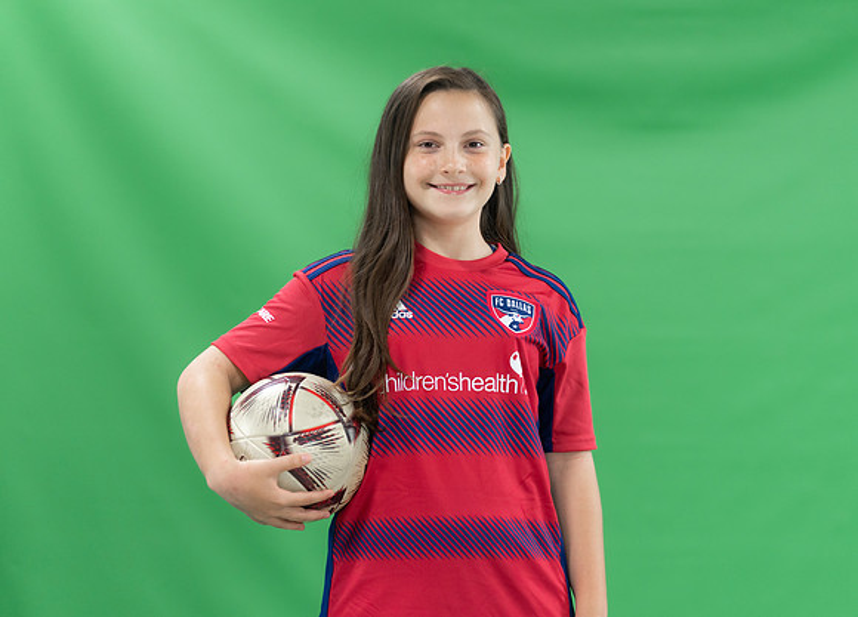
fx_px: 4217
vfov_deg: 8.4
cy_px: 305
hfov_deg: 11.6
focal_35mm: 173
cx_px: 469
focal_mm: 162
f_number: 2.8
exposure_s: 1/250
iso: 1000
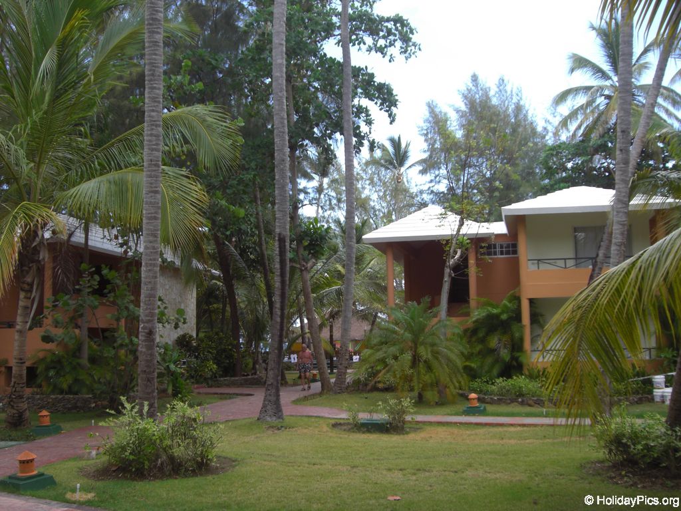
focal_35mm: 38
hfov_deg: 49.0
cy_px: 256
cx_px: 340
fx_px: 748
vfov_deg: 37.7
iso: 64
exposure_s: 1/160
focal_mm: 6.2
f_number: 2.7
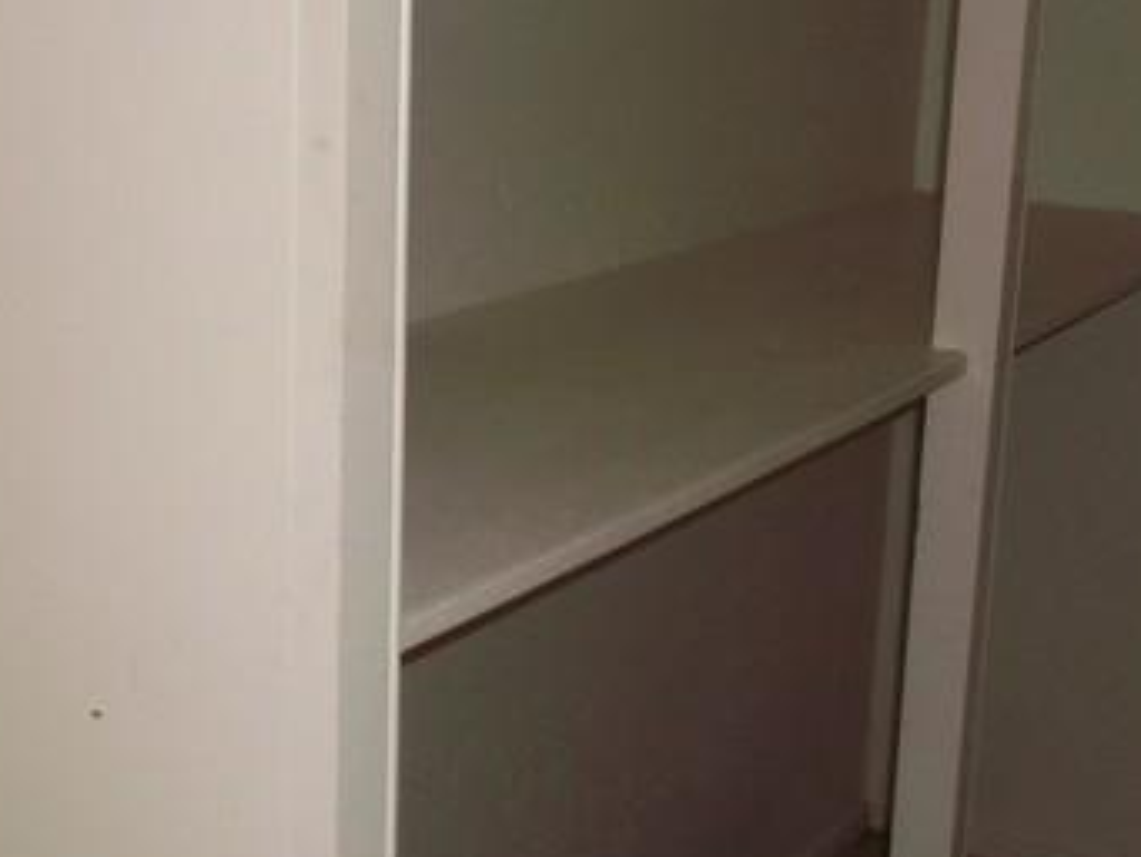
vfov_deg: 24.4
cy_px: 425
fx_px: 1978
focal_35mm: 60
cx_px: 432
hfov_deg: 32.0
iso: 320
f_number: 2.9
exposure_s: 1/30
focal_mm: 5.7
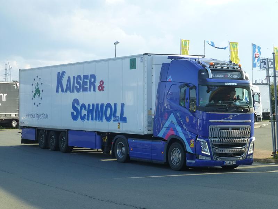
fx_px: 723
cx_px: 139
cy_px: 104
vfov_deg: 16.4
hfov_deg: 21.8
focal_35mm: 90
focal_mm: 16.1
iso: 160
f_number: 5.2
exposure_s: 1/200
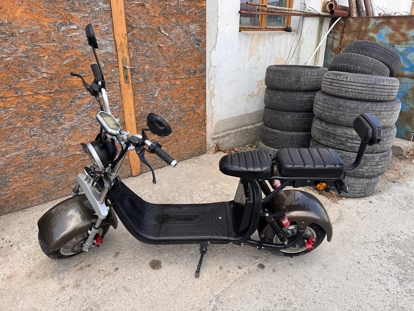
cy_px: 156
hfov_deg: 71.6
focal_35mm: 24
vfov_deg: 56.8
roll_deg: +1.5
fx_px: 287
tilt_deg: -22.1
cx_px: 207
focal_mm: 6.76
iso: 80
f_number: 1.78
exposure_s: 1/621
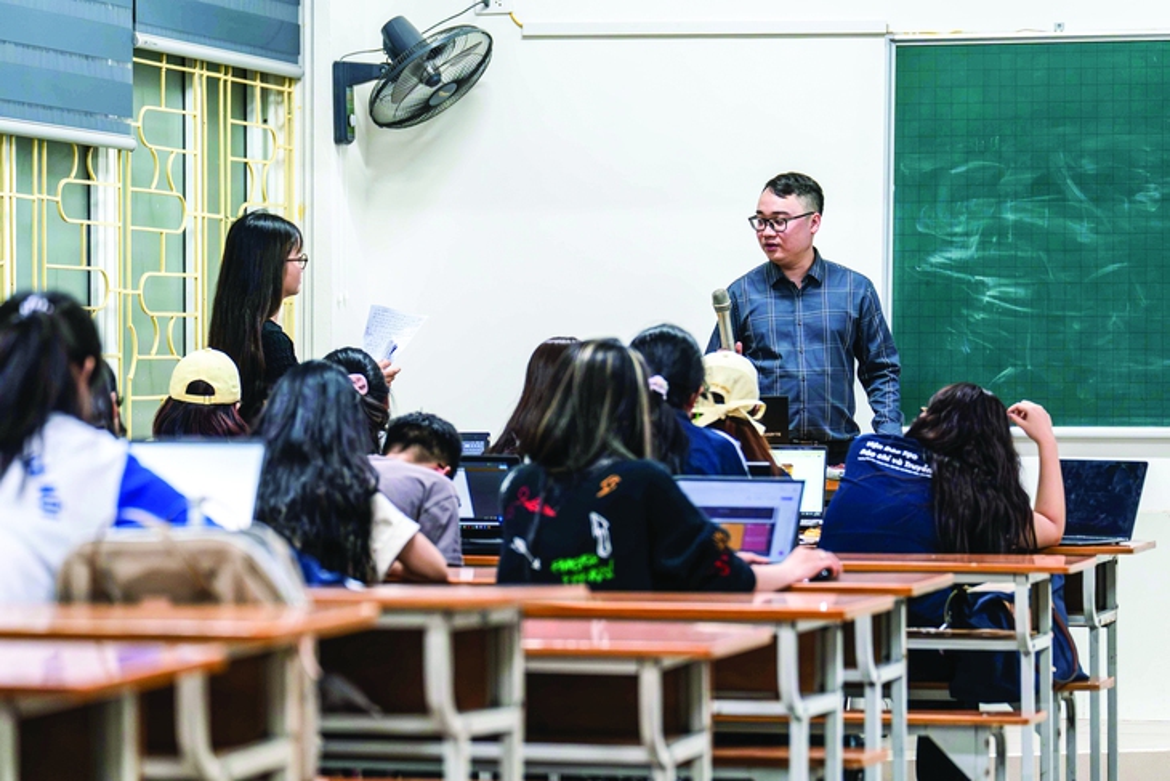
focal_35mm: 122
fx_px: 3966
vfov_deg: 11.2
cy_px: 390
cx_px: 585
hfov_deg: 16.8
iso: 2000
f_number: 3.5
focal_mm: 122
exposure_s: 1/250
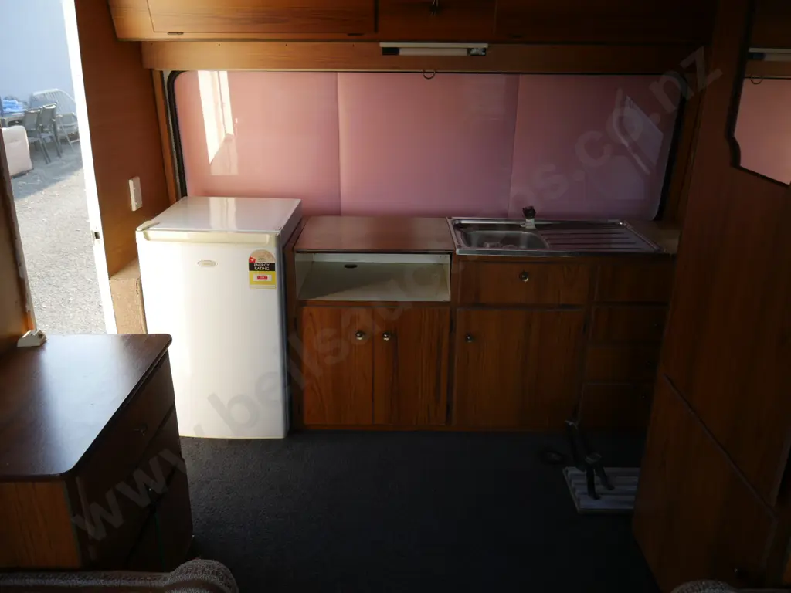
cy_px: 296
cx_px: 396
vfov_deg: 49.7
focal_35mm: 28
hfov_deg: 63.4
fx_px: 640
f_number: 3.5
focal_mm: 14
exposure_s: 1/100
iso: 200
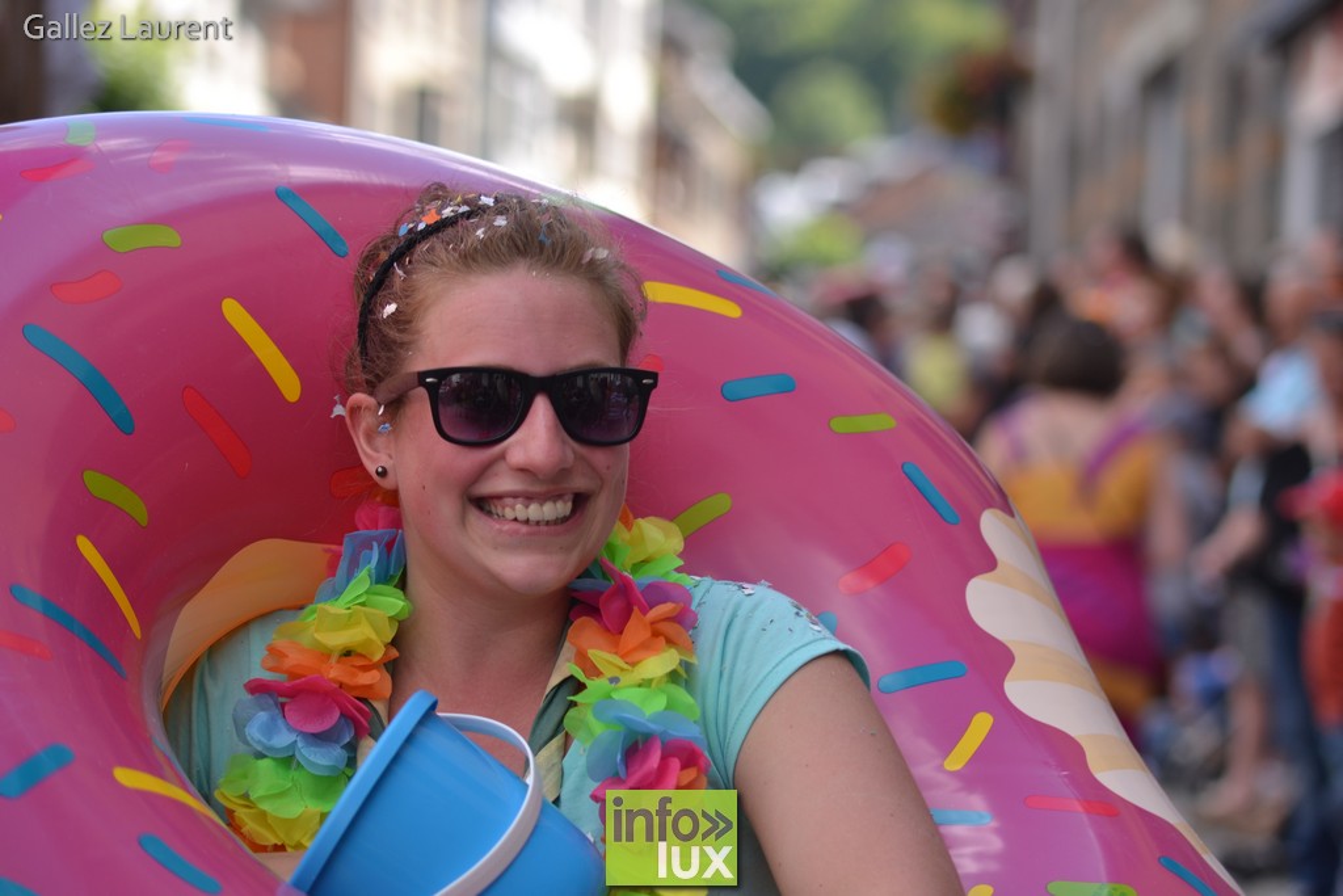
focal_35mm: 128
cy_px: 448
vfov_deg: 10.8
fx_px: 4757
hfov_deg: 16.1
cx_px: 672
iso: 100
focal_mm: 85
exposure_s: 1/500
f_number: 2.8
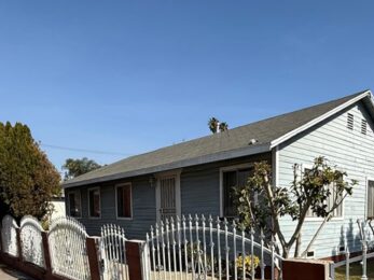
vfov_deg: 41.9
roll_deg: +0.1
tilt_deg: -5.2
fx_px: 335
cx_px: 259
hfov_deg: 56.7
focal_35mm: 31
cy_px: 250
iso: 50
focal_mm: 2.22
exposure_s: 1/2611
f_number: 2.2
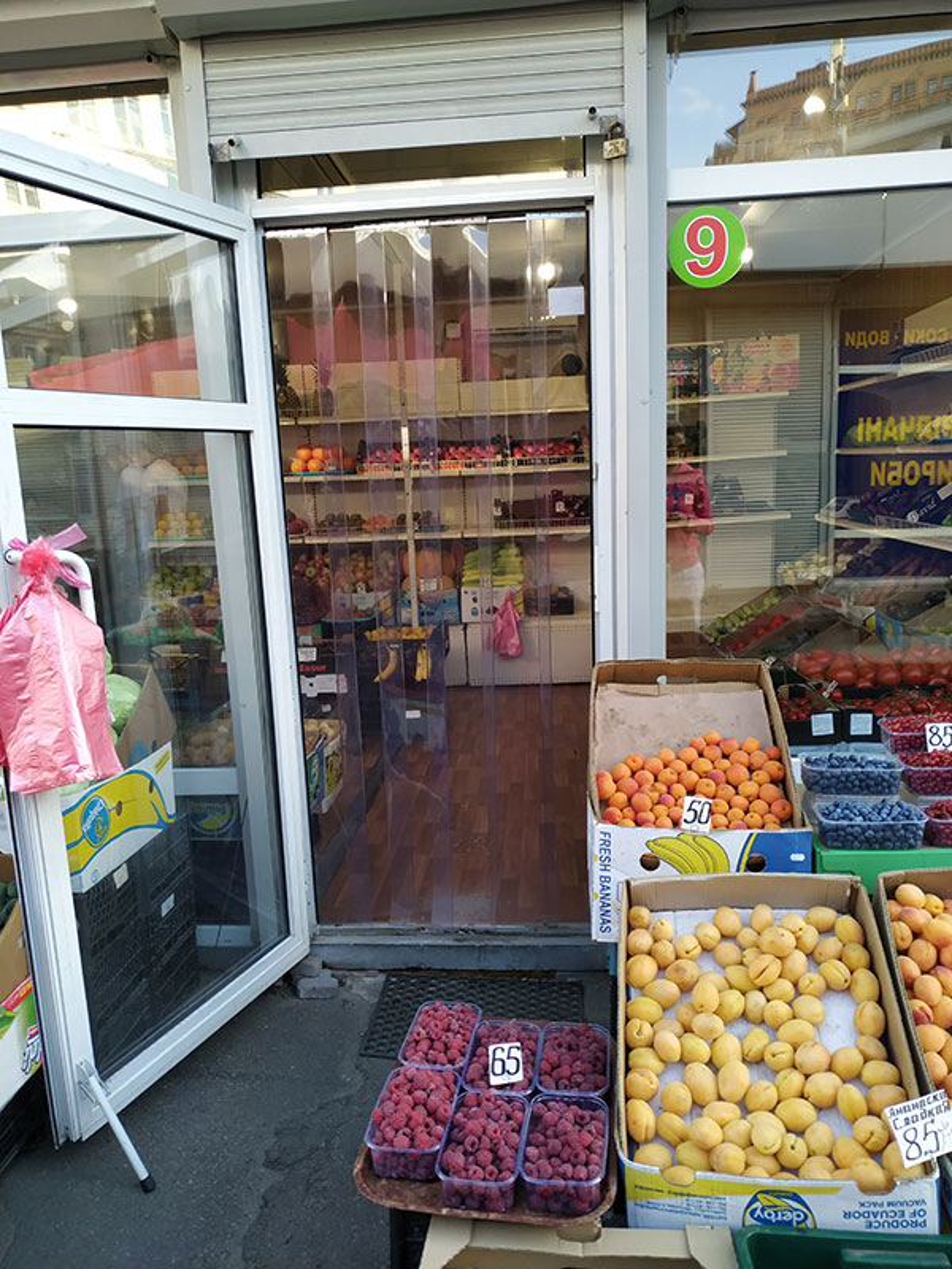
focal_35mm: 24
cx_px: 476
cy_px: 634
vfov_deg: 71.6
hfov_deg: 56.8
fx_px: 880
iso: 160
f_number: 1.9
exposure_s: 1/155
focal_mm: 3.94
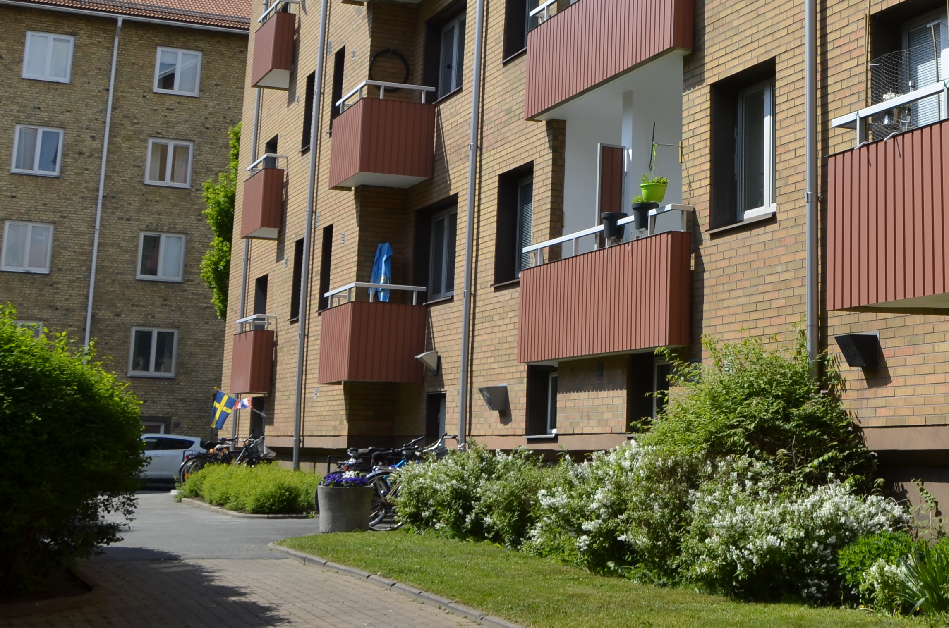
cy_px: 46
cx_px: 793
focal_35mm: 58
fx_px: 1526
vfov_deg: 22.6
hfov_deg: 33.3
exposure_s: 1/250
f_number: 8
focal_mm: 18
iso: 100
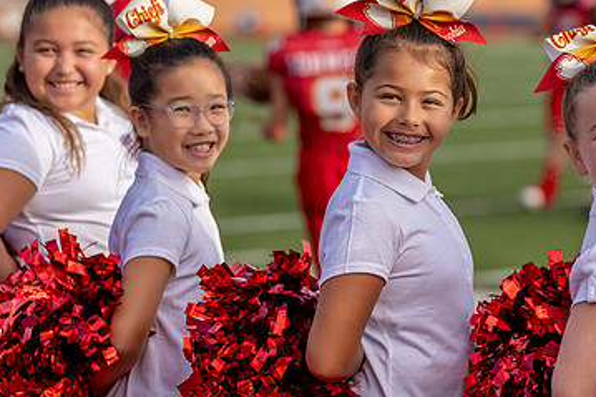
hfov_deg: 9.8
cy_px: 231
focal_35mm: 209
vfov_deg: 6.6
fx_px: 3458
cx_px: 374
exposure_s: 1/3200
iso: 200
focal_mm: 105
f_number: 2.8
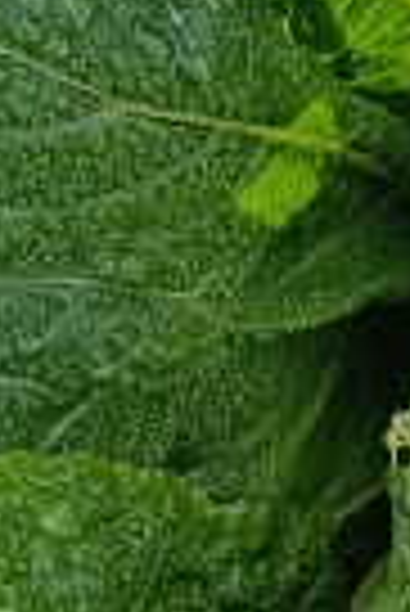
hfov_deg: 7.2
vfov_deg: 10.9
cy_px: 574
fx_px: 3203
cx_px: 676
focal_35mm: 188
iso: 50
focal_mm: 5.5
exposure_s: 1/1383
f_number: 1.88
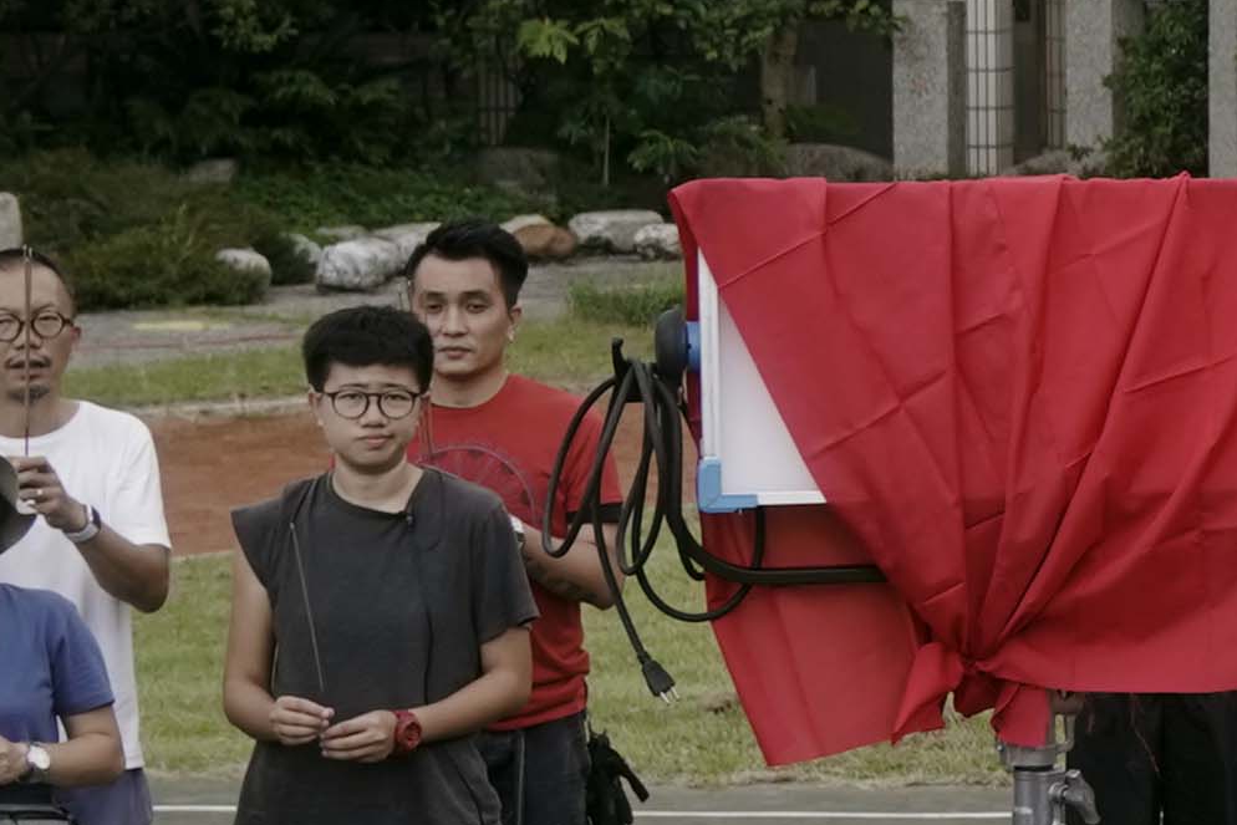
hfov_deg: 10.6
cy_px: 254
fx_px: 6014
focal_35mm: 175
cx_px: 2588
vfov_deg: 7.8
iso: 200
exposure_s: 1/250
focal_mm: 29
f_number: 4
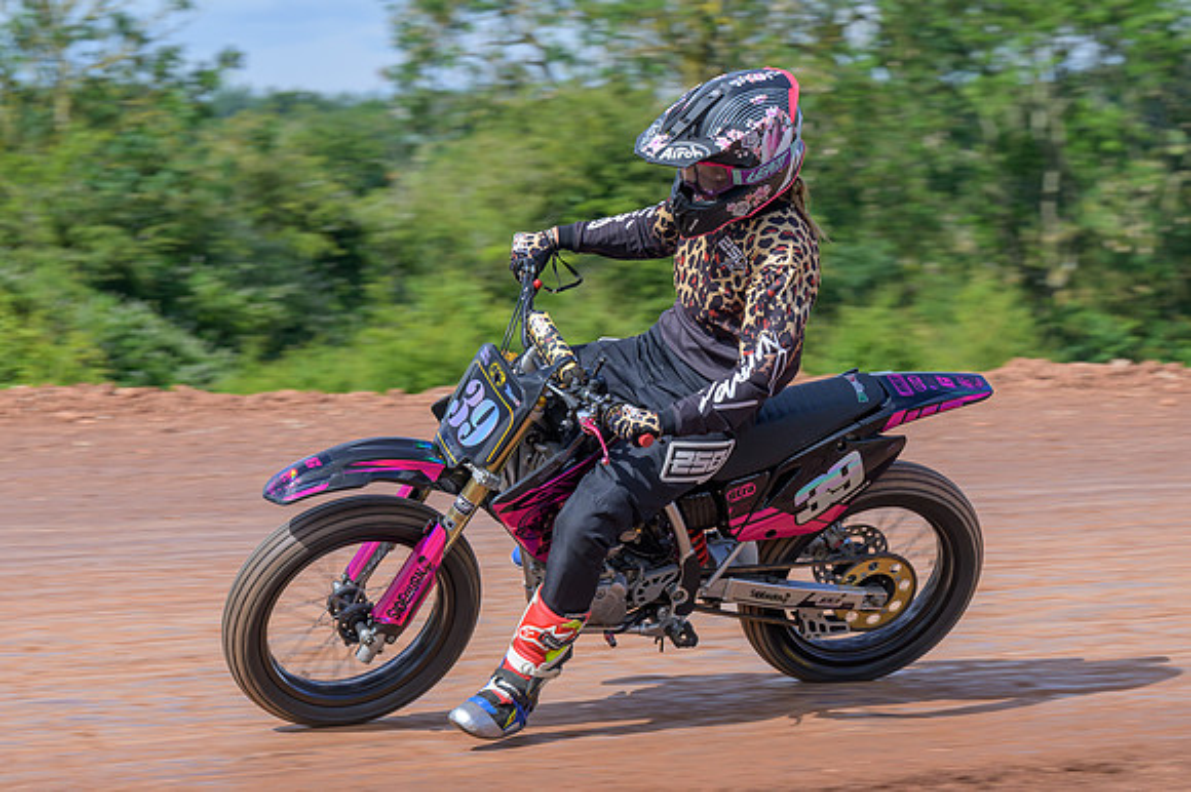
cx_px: 538
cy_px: 380
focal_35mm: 172
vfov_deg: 8.0
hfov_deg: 11.9
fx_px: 5694
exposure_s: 1/250
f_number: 8
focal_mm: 105
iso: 140
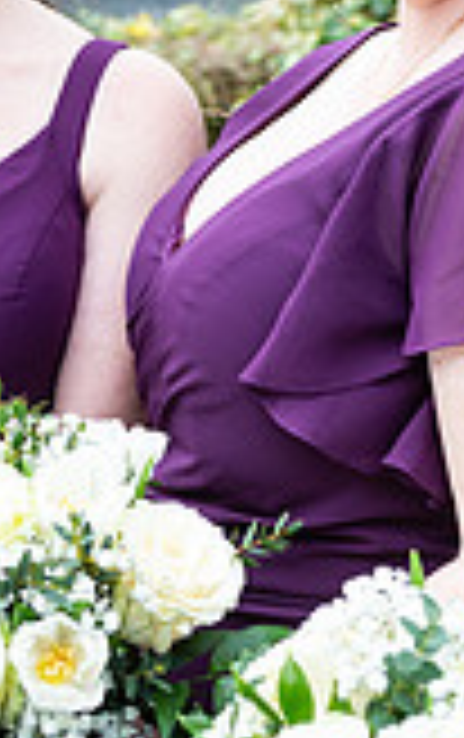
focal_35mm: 173
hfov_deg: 7.6
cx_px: 144
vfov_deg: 12.1
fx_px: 3488
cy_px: 200
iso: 160
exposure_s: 1/160
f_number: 5
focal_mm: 48
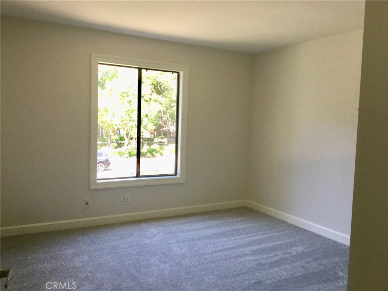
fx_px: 347
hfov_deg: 58.4
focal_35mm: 31
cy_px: 146
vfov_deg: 45.4
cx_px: 194
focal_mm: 3.3
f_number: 2.4
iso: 25
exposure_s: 1/30
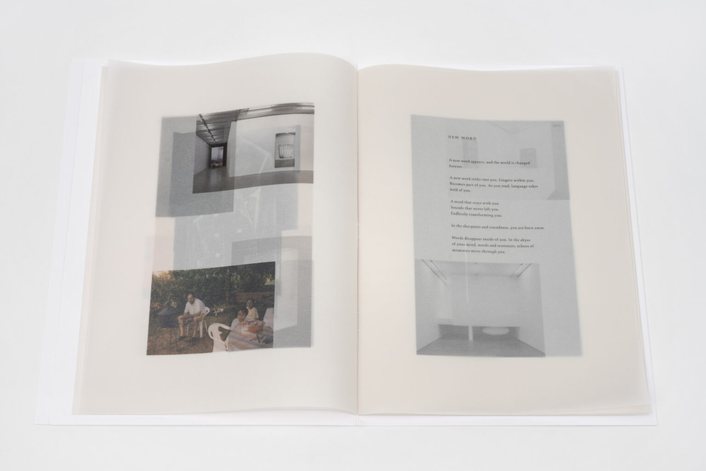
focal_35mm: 50
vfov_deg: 27.0
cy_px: 236
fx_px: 980
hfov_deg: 39.6
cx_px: 353
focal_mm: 50
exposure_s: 1/125
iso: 100
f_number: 11
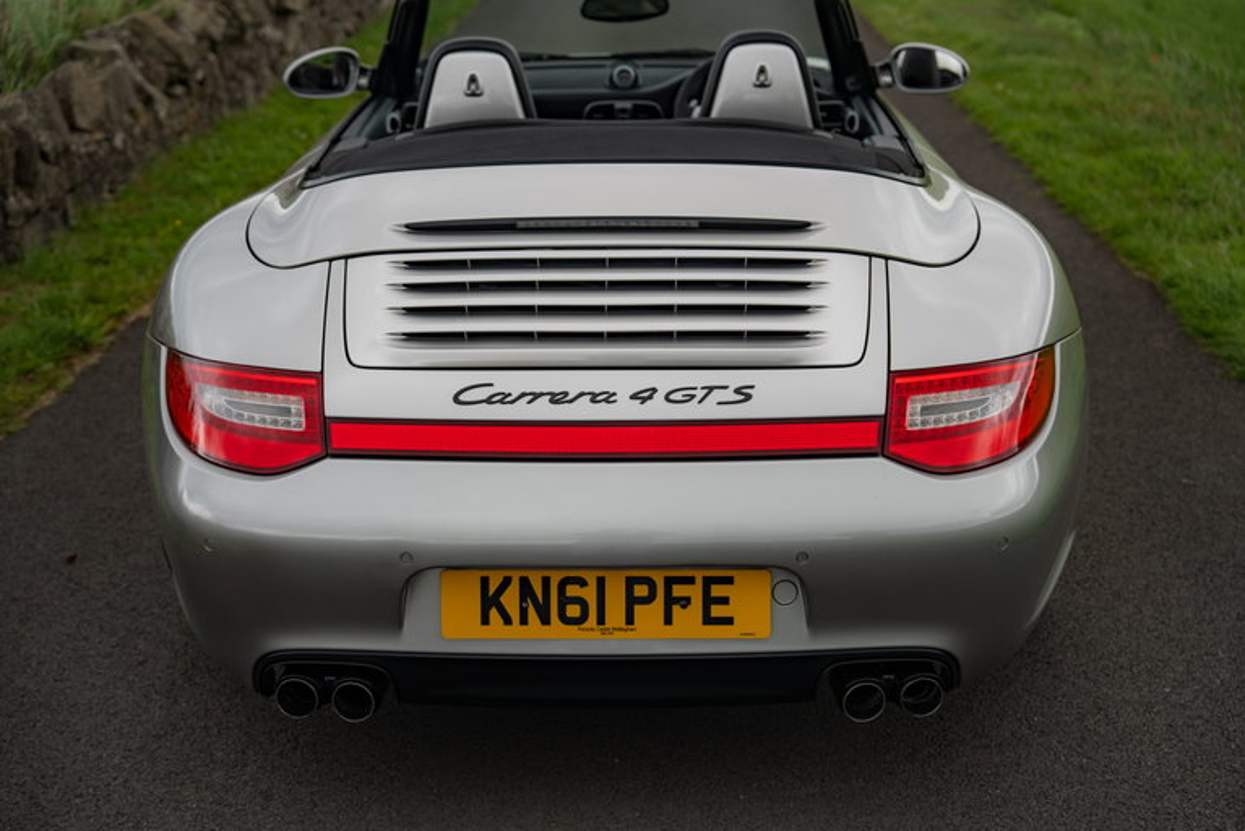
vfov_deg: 28.7
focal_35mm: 47
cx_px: 622
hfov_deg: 41.9
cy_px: 416
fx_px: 1626
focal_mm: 47
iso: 100
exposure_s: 1/400
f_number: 2.8
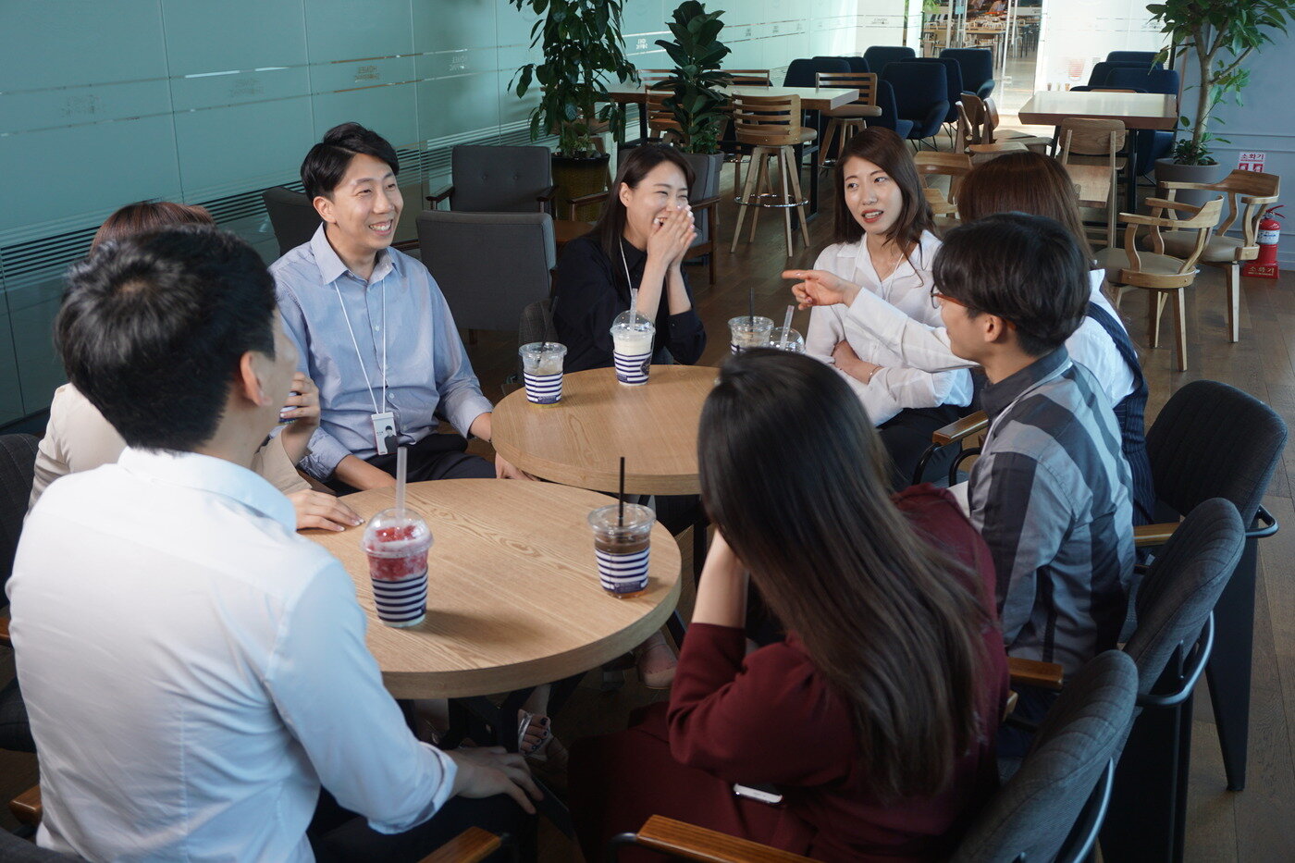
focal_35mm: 36
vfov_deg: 36.9
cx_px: 648
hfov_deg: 53.1
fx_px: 1295
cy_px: 432
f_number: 4.5
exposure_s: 1/60
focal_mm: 24
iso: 160
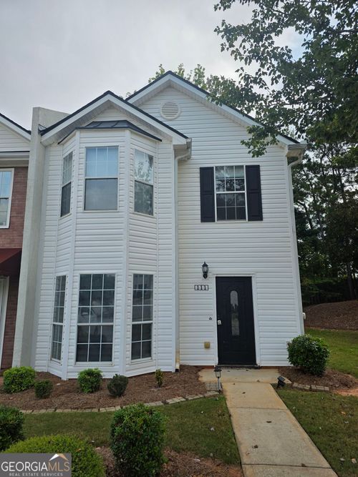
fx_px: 317
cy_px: 238
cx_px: 179
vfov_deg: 73.9
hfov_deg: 58.9
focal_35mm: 23
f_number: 1.7
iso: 80
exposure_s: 1/5017
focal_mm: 6.3
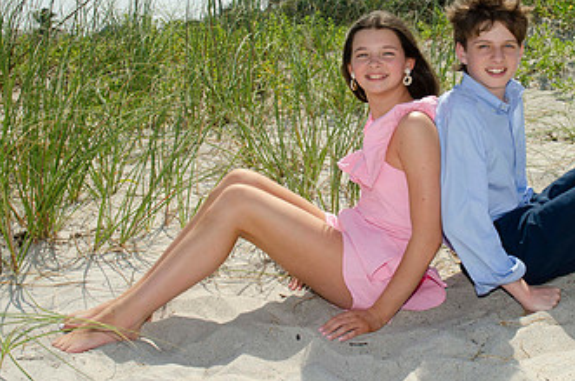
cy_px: 118
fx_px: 1004
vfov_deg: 21.4
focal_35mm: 63
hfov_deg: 31.4
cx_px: 426
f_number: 9
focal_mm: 24
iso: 100
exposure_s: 1/250
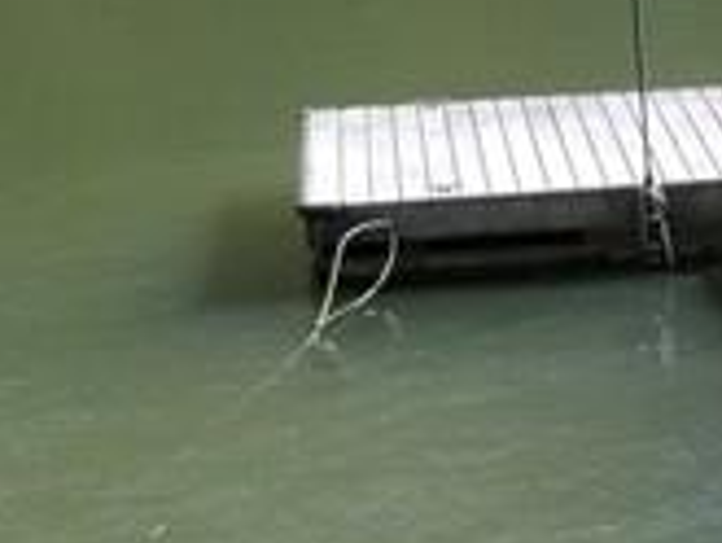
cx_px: 1046
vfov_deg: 9.2
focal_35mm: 161
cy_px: 350
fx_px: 3360
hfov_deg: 11.8
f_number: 1.7
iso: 50
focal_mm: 4.25
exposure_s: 1/1308
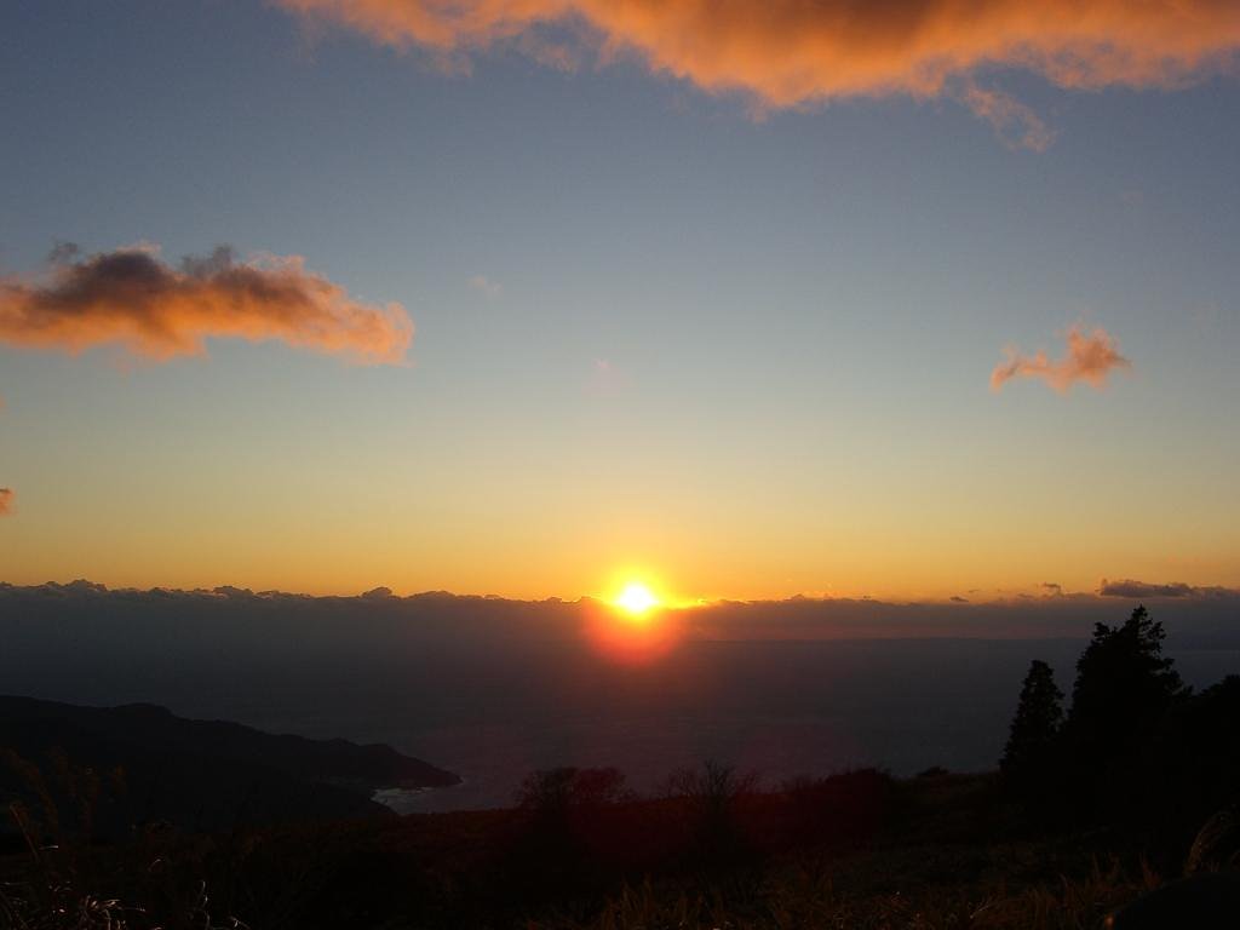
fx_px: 1361
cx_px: 620
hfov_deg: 49.0
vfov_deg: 37.7
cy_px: 465
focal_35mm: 38
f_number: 4
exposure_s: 1/640
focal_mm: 7.9
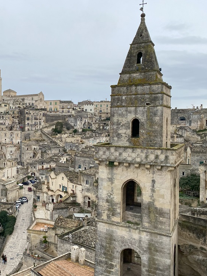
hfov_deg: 38.1
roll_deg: -0.9
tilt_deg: -1.1
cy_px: 137
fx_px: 279
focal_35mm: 35
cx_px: 24
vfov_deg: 52.6
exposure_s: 1/852
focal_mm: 4.25
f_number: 1.8
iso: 32
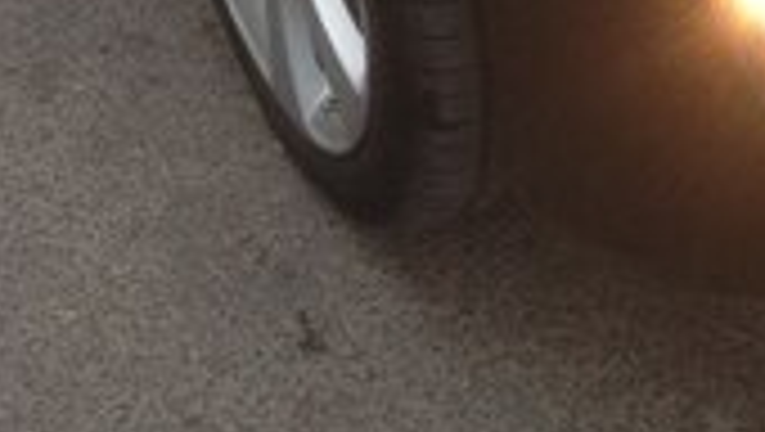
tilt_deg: -27.4
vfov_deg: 11.0
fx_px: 2132
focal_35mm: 105
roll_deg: -3.3
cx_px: 720
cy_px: -266
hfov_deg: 19.9
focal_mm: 4.12
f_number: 2.4
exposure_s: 1/60
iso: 50
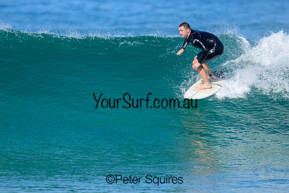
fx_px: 8404
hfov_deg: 2.0
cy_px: 90
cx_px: 144
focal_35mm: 1047
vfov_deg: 1.3
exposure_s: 1/2000
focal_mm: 800
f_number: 6.3
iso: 320
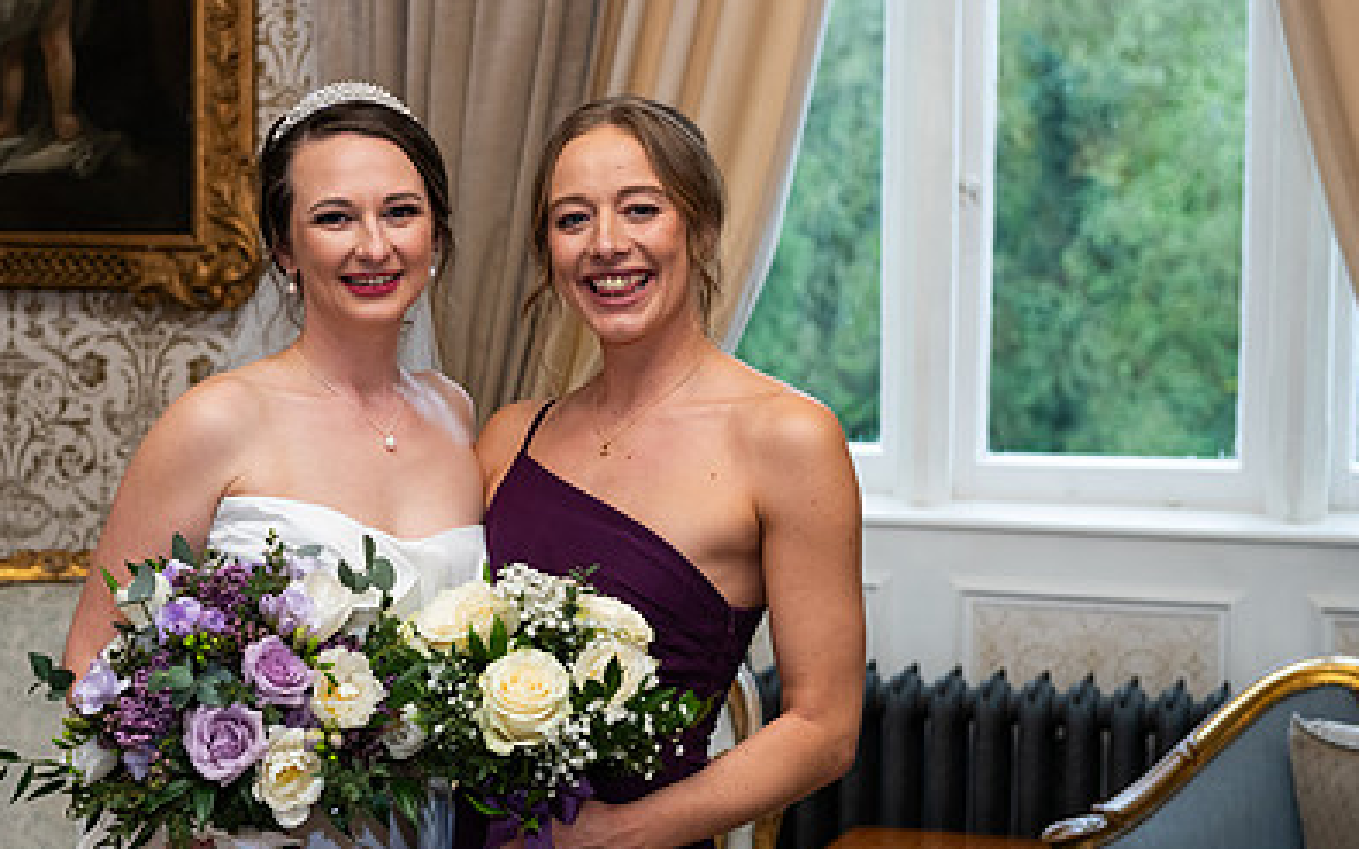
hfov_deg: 22.2
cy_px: 492
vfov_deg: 14.0
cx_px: 376
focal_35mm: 93
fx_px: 3443
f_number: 5
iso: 500
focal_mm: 62
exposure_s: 1/160
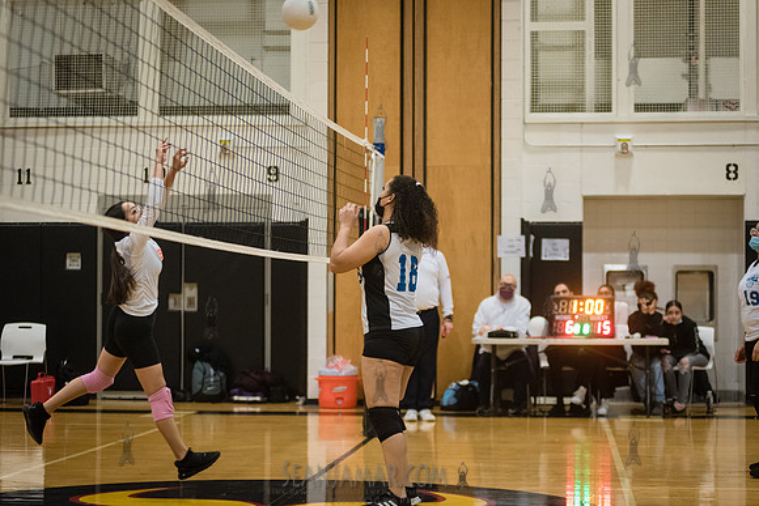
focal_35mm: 80
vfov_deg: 17.1
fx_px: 1687
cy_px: 253
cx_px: 380
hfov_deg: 25.4
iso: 5000
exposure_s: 1/400
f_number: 3.2
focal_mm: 80
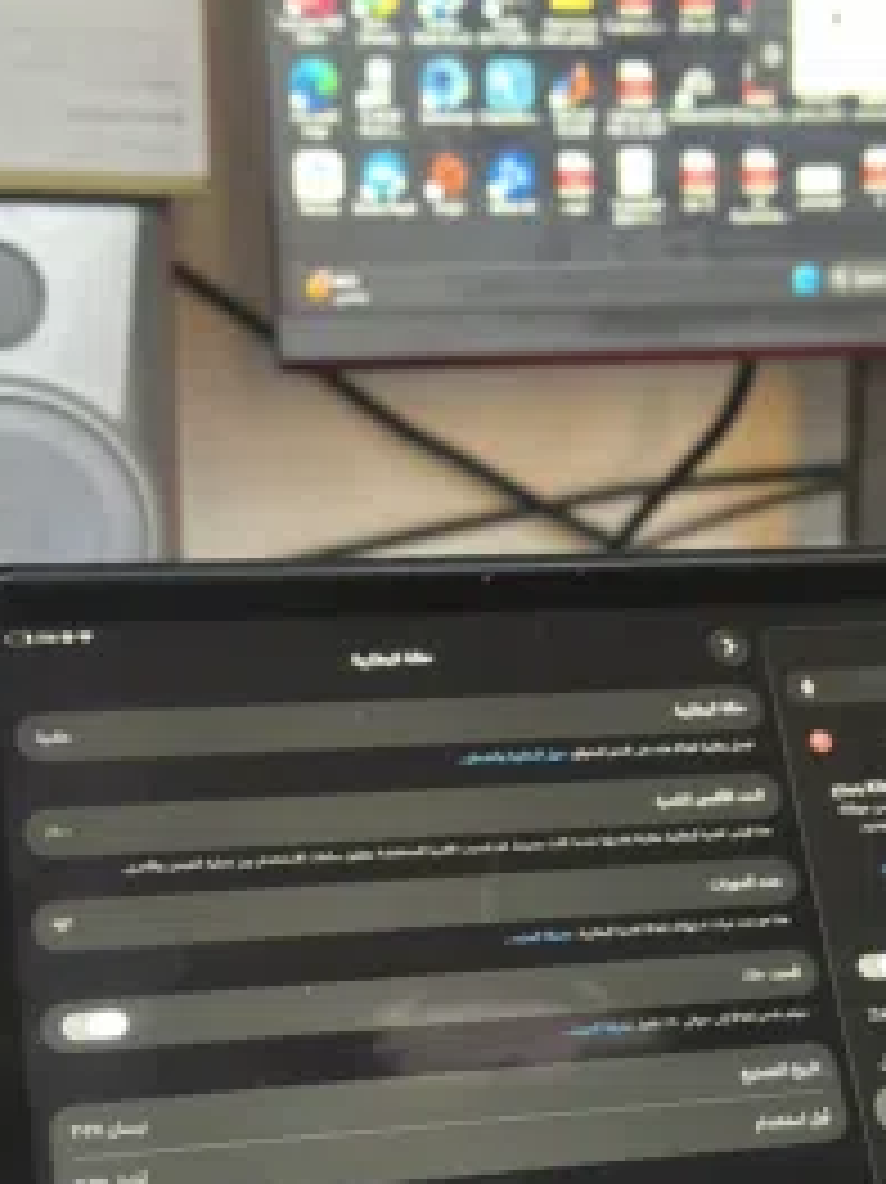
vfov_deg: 26.4
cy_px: 873
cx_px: 616
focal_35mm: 73
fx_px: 2493
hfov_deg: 20.1
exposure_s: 1/25
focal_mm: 6.86
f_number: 1.78
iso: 800
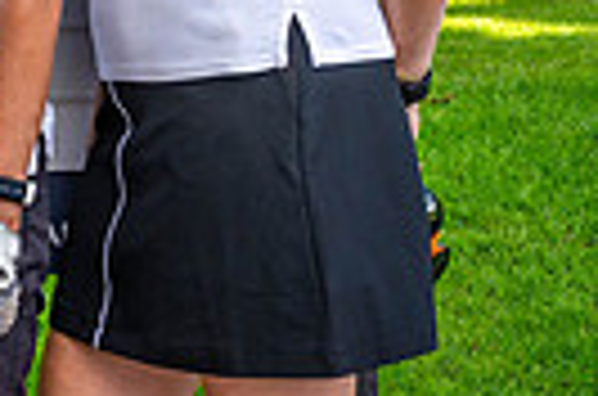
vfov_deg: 7.4
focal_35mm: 179
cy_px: -328
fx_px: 2966
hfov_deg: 11.1
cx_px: -274
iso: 160
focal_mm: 41
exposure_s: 1/160
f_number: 7.1
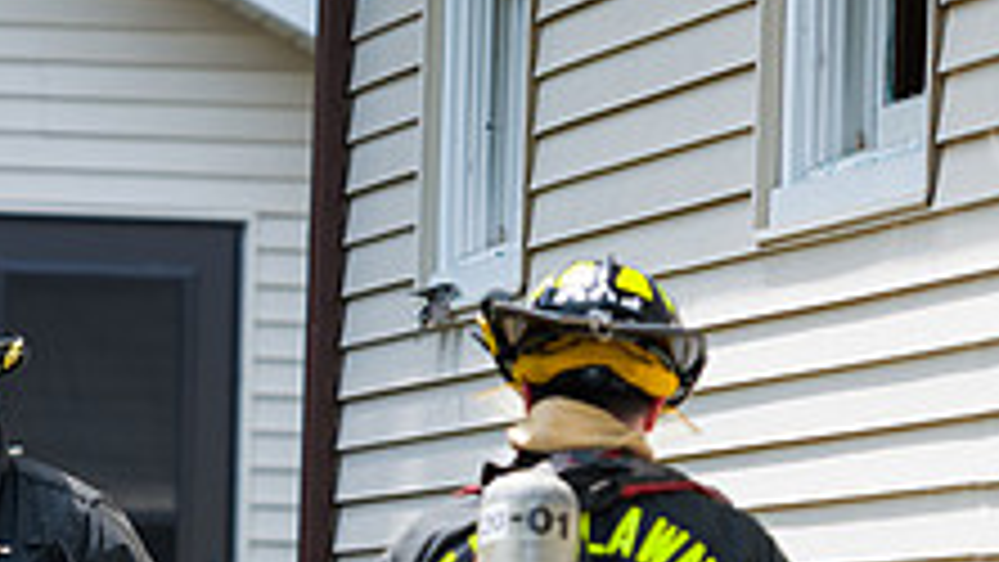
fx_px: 9803
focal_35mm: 370
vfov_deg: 3.3
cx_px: -36
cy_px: 796
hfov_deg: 5.8
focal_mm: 135
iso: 200
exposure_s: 1/1250
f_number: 3.2
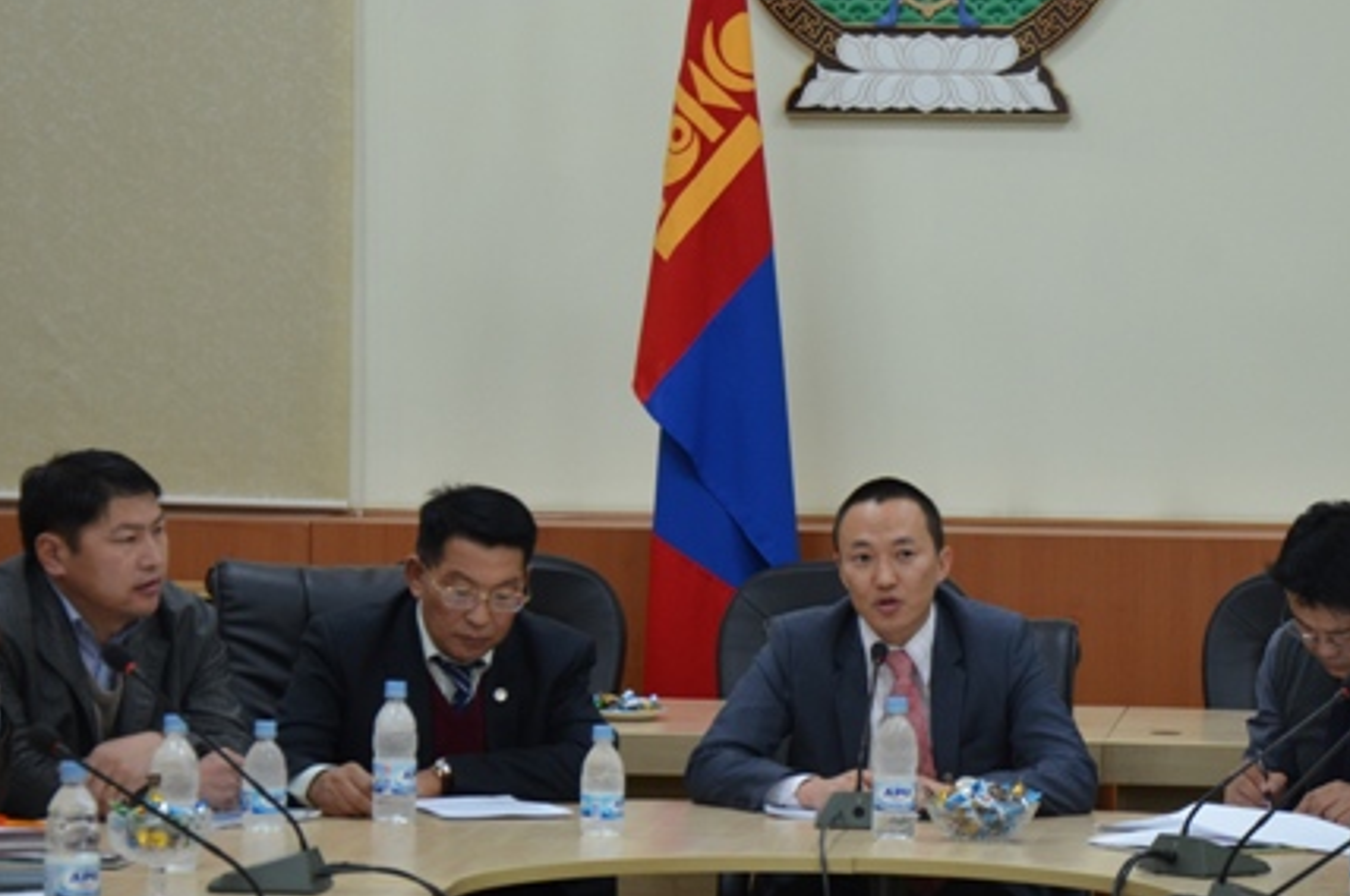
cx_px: 852
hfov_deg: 13.9
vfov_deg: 9.2
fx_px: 5542
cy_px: 599
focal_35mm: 148
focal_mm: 66
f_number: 5.3
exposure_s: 1/60
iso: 800
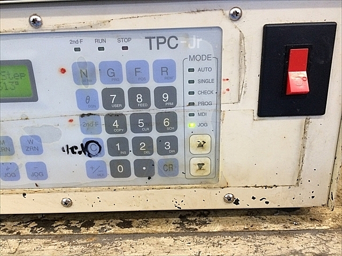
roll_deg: +1.1
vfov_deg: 48.2
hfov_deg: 61.7
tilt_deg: -21.6
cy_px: 128
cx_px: 171
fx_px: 287
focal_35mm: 29
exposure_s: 1/30
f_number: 2.2
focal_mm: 4.15
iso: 125
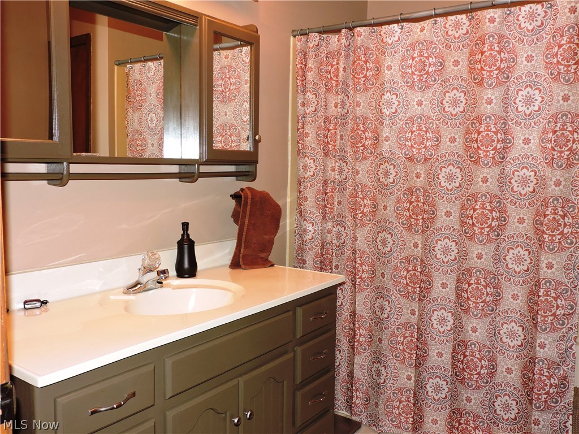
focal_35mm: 30
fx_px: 502
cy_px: 217
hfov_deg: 60.0
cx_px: 290
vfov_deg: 46.8
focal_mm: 5.4
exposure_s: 1/30
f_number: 3.1
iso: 200
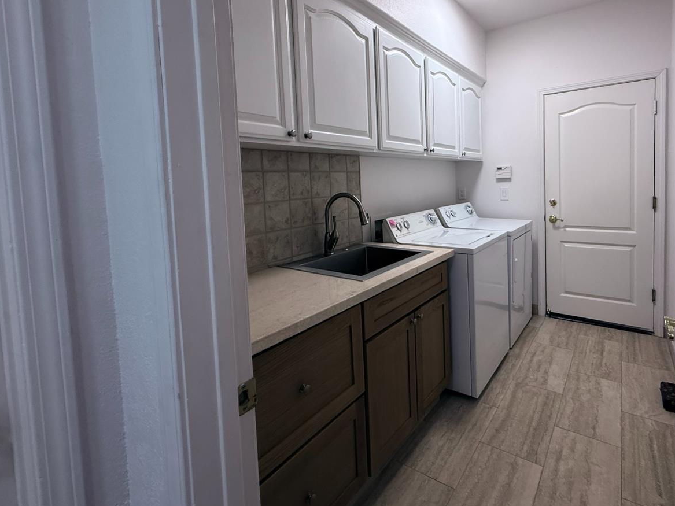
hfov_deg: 86.7
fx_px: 351
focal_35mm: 18
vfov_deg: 70.8
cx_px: 404
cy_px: 200
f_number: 2.2
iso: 200
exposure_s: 1/120
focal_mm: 2.22
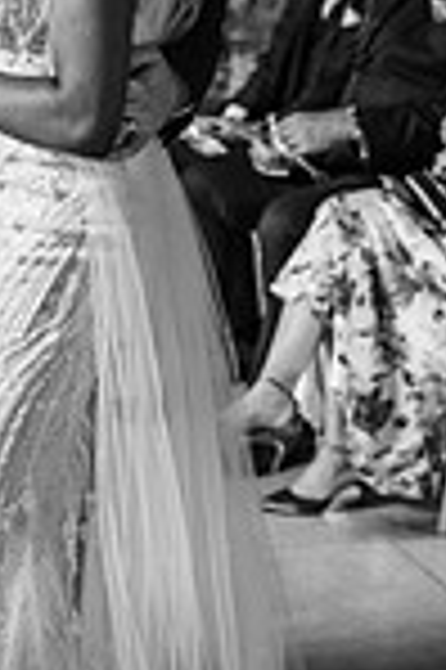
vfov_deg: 19.3
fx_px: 1974
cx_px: 11
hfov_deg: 12.7
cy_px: 364
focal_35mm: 106
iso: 1100
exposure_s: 1/200
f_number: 2.2
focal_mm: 35
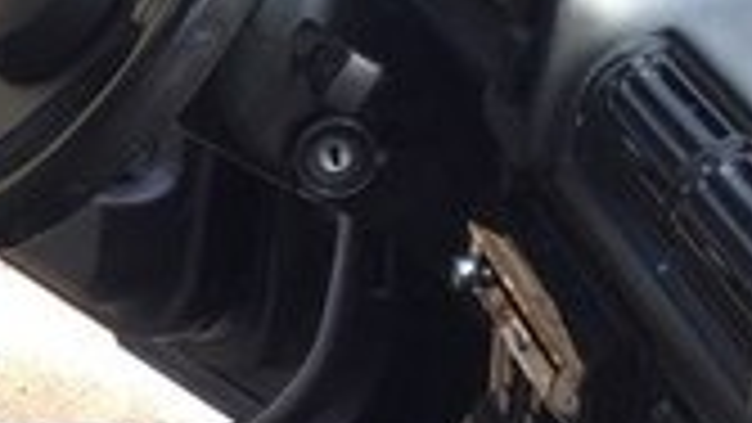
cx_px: -522
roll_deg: -0.2
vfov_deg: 9.7
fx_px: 2493
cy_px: 304
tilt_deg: -22.8
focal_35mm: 125
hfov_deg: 15.2
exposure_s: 1/100
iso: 40
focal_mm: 4.15
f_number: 2.2
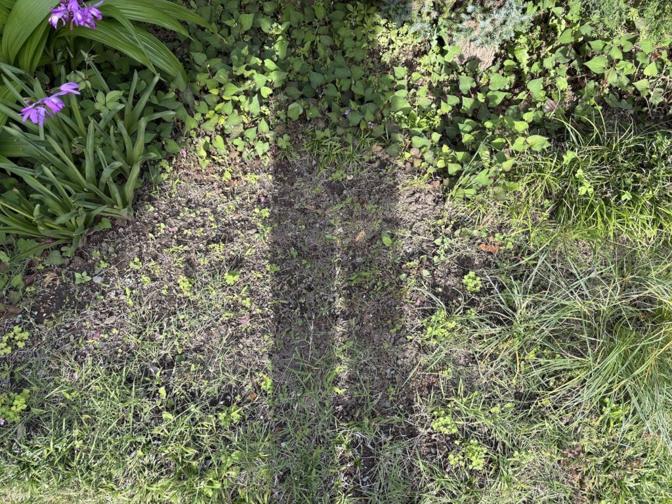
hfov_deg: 67.3
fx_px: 505
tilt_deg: -58.5
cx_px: 336
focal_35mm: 26
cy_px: 252
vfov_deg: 53.1
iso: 50
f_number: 1.6
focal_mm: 5.96
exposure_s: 1/548
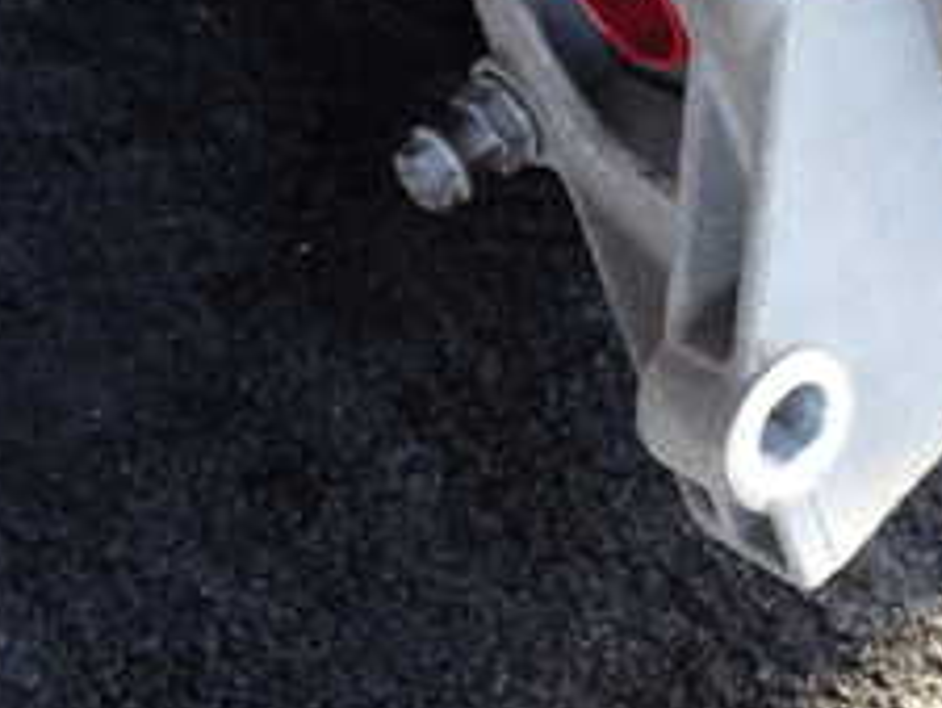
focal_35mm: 80
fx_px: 2178
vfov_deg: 17.3
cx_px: 854
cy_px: -226
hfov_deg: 23.7
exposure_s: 1/80
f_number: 3.2
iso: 100
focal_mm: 5.4
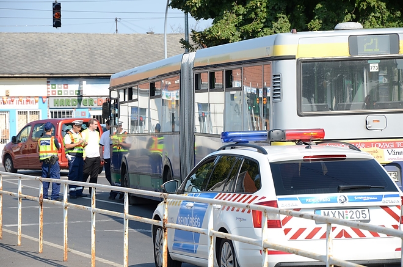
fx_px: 1759
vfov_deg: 8.7
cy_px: 134
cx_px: 202
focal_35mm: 158
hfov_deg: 13.1
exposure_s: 1/350
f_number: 8
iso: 200
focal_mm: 105
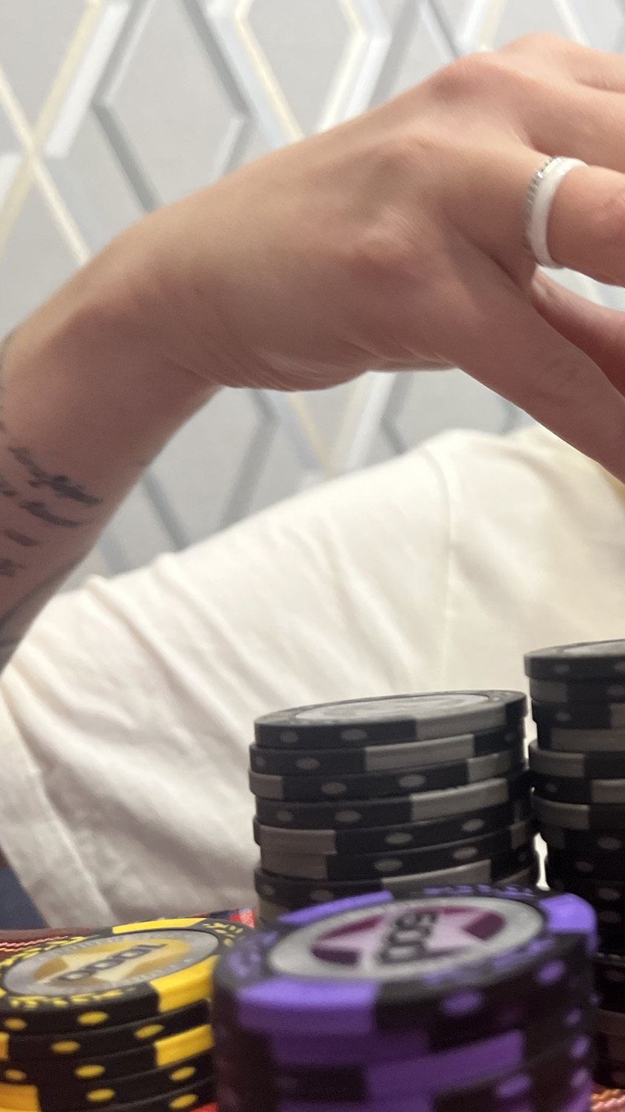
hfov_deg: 28.4
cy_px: 557
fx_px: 1119
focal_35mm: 38
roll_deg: +4.8
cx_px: 684
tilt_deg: +0.6
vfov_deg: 52.8
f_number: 1.6
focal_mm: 5.1
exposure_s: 1/50
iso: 320
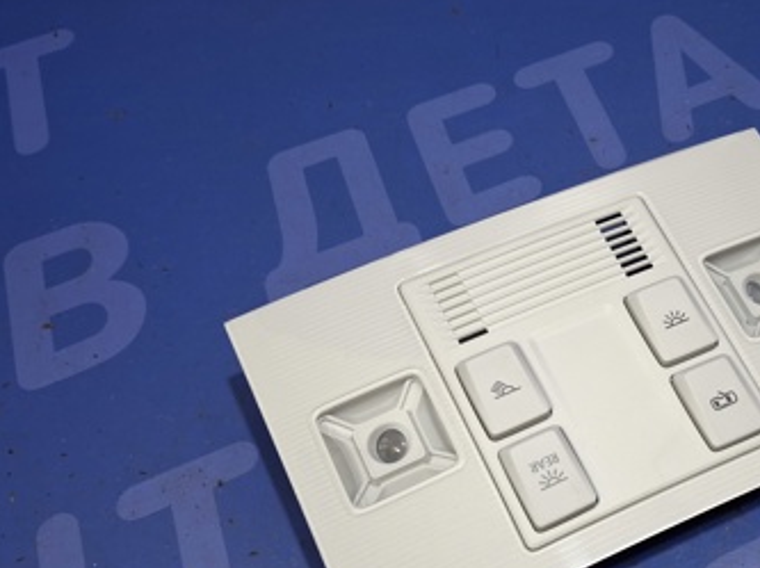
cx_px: 580
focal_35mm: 48
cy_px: 380
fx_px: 1053
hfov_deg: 38.6
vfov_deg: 30.0
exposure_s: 1/50
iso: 160
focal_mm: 4.69
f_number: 1.8
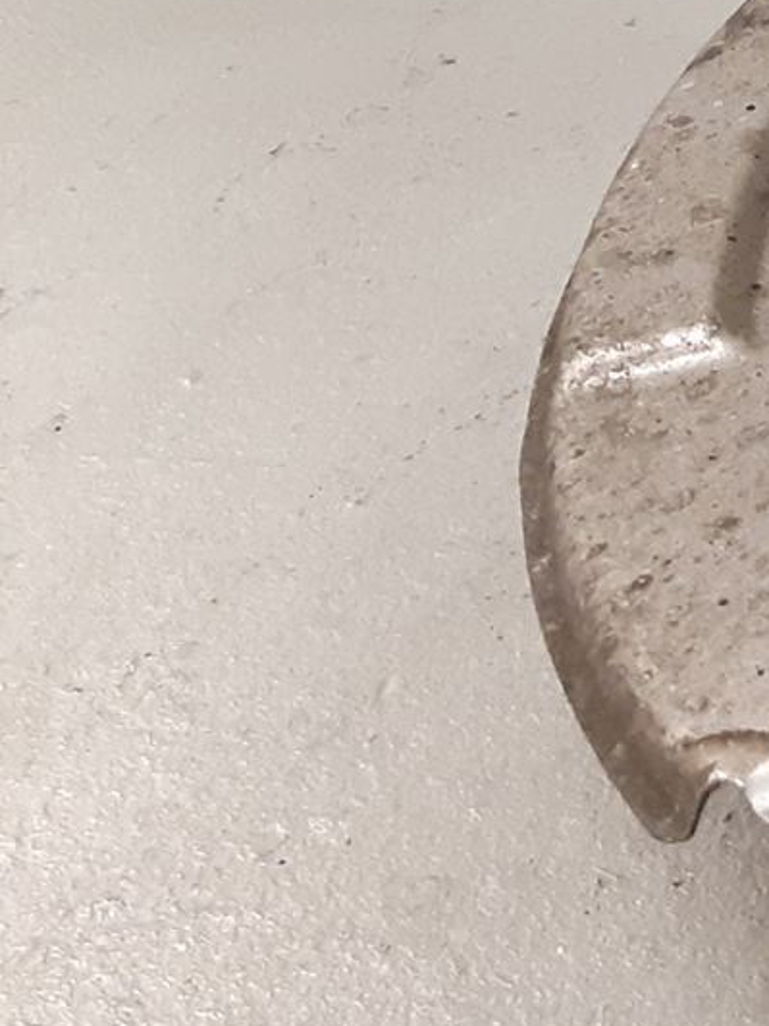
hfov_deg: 11.8
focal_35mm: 100
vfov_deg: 19.3
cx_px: 1896
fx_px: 2962
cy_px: 96
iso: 200
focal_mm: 3.93
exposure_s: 1/50
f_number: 1.7
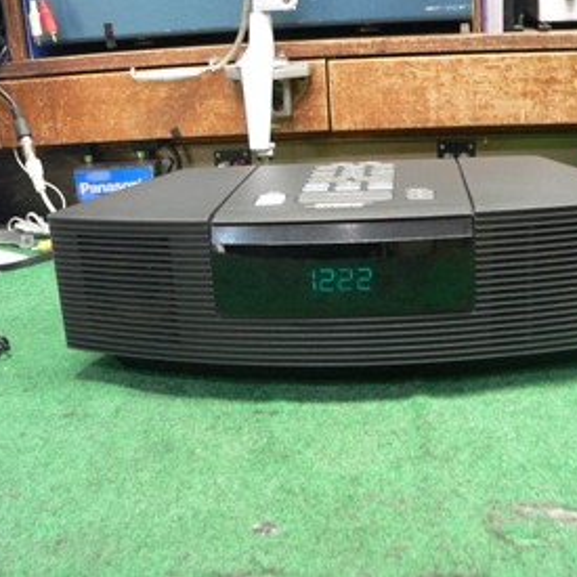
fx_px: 830
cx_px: 332
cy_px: 280
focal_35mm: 44
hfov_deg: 38.3
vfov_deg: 38.3
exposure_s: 1/6
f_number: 2.8
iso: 200
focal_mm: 6
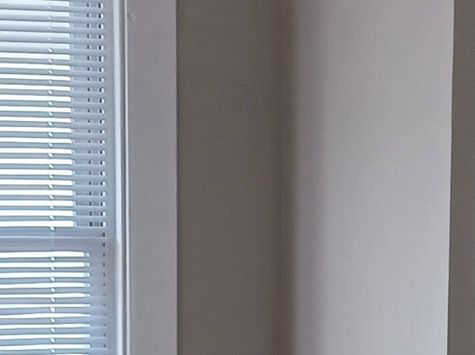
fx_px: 1906
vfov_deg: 10.4
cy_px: 477
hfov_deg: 14.2
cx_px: 218
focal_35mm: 139
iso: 160
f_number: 1.8
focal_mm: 4.6
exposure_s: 1/50
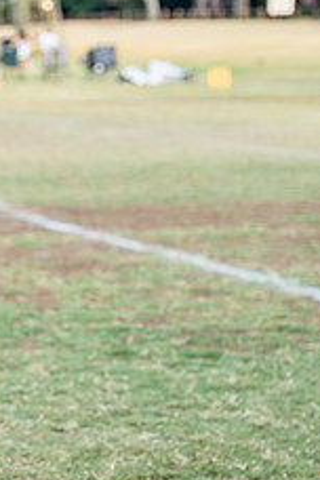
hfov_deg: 6.7
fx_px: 2680
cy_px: 111
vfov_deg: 10.2
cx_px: -233
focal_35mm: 201
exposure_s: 1/800
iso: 200
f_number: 2.8
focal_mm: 62.3
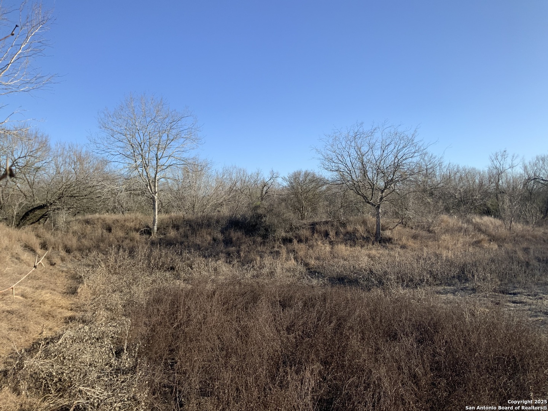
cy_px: 206
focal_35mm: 29
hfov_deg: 61.7
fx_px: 459
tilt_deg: +2.3
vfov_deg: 48.2
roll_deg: +0.9
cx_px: 274
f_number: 1.8
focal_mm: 3
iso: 16
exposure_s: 1/1451
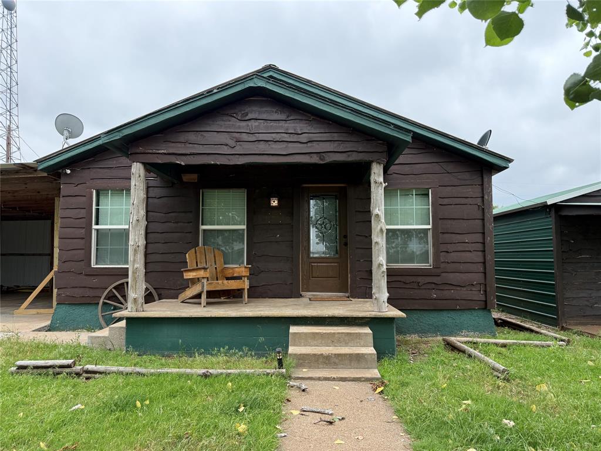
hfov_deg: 71.6
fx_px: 417
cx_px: 300
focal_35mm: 24
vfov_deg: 56.8
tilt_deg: +2.0
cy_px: 226
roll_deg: -0.6
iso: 100
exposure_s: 1/2232
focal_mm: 6.76
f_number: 1.78
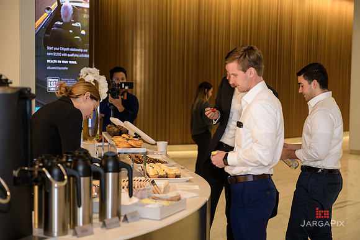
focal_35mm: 62
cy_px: 120
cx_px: 180
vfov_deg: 21.9
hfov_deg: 32.4
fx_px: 620
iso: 400
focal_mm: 62
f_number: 3.2
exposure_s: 1/125
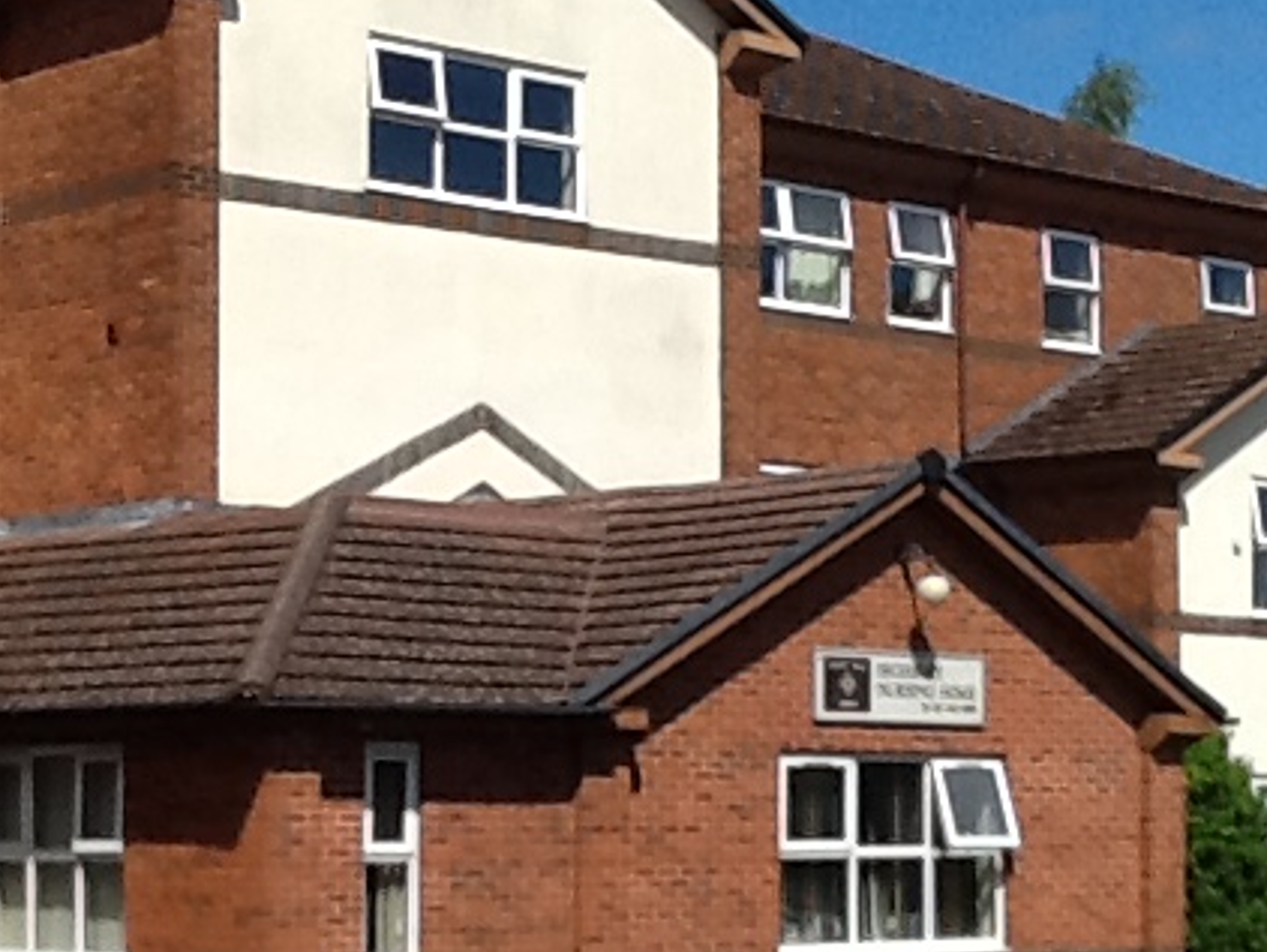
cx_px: 606
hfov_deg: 19.6
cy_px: 670
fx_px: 3662
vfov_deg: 14.8
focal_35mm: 100
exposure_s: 1/1783
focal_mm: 2.03
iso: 40
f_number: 2.4
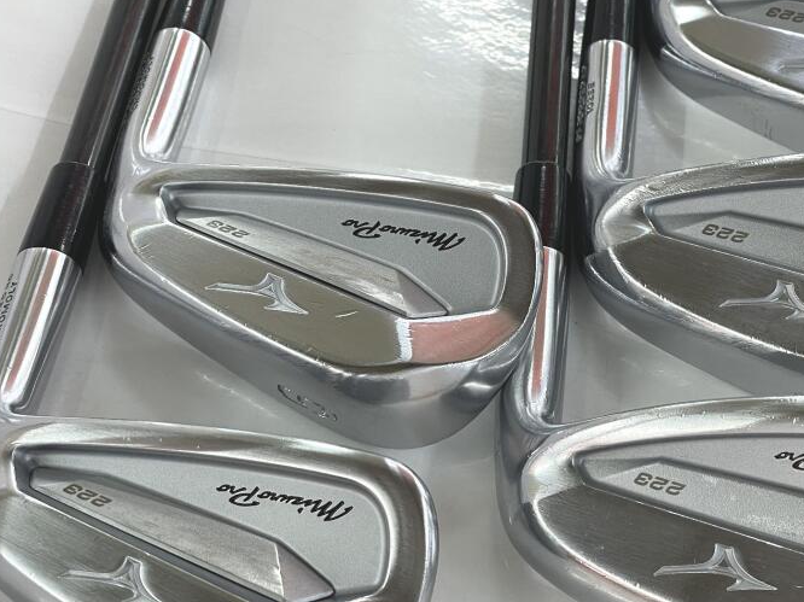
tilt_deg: -54.7
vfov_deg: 19.6
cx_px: 509
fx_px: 1741
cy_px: 332
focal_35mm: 75
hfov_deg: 25.9
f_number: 2
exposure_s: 1/120
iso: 125
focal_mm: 6
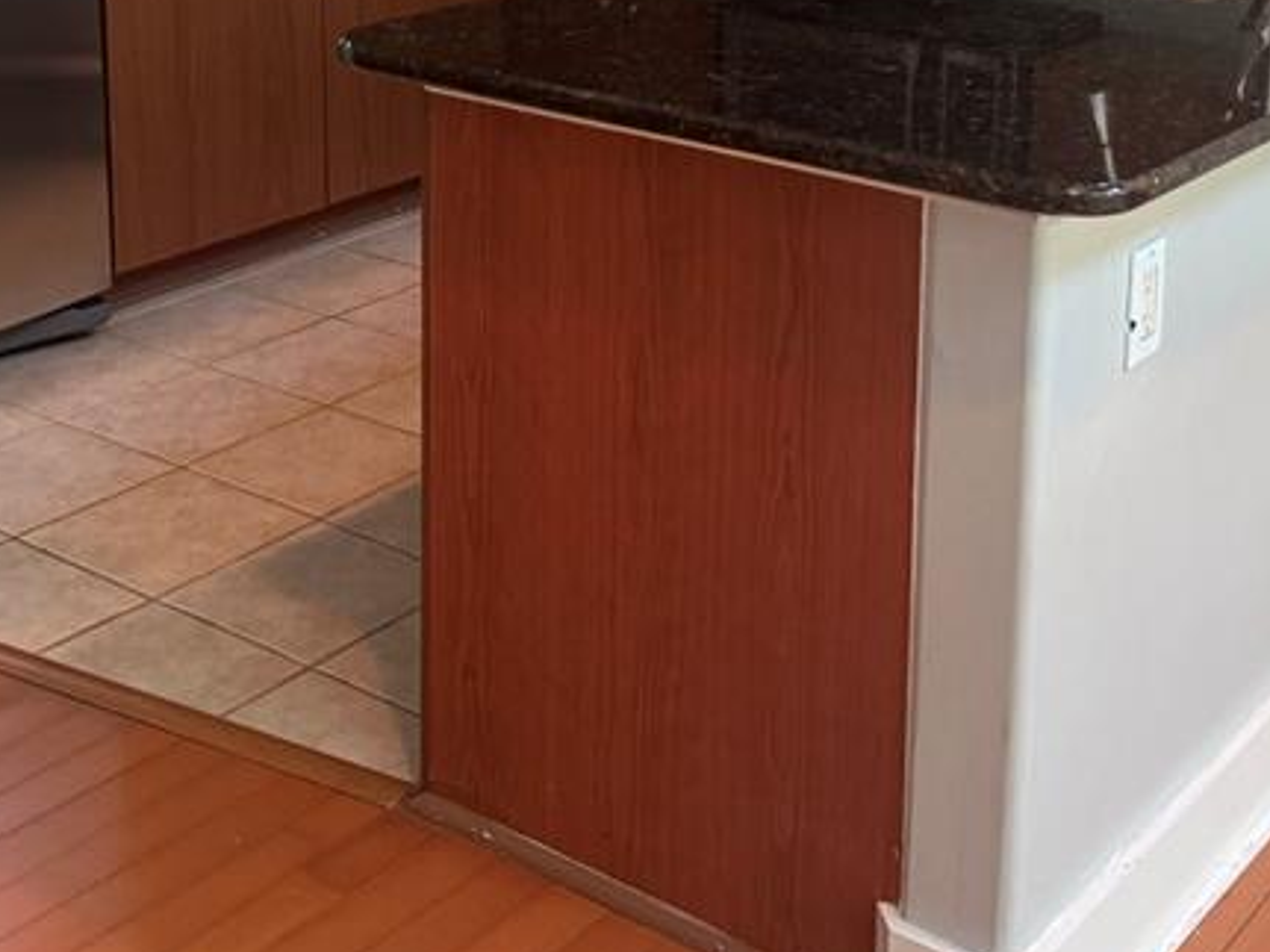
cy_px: -44
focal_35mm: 57
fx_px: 2091
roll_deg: -0.1
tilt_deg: -9.3
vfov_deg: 24.3
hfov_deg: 33.8
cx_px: 684
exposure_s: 1/60
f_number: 1.78
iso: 250
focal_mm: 6.76
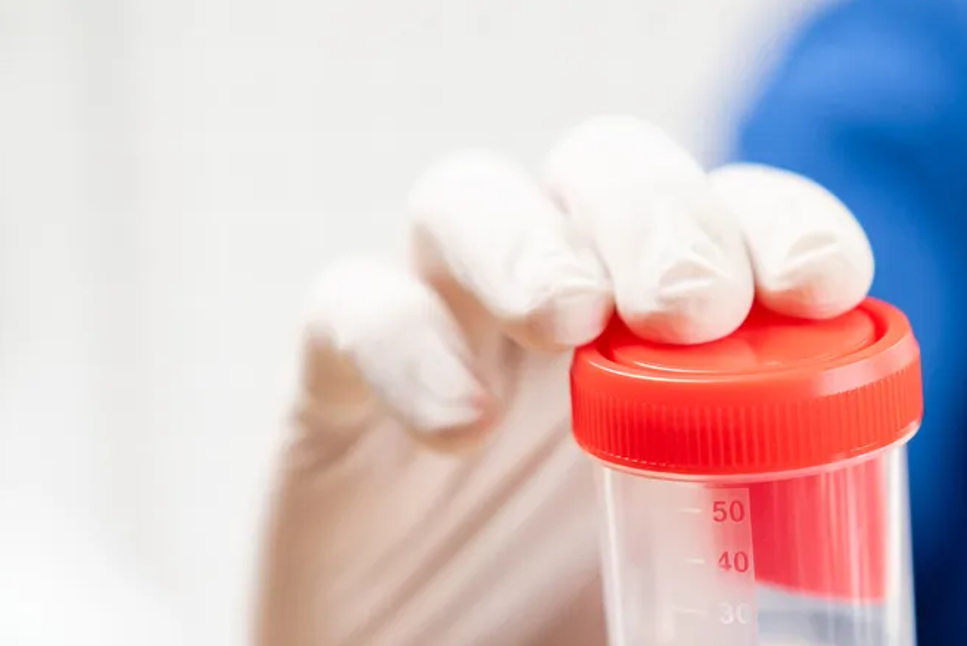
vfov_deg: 13.0
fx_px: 2822
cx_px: 611
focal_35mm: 105
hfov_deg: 19.4
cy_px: 440
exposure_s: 1/100
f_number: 2.5
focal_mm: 55
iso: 500
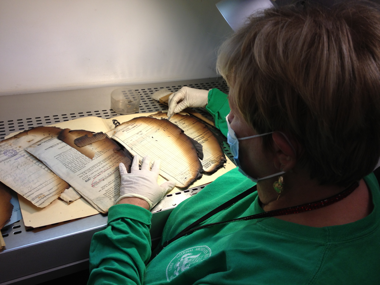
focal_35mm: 35
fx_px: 384
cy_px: 142
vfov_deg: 40.7
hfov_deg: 52.6
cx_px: 190
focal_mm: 4.28
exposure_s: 1/40
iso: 50
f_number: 2.4
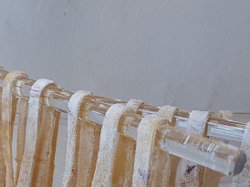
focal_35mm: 76
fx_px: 548
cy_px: 182
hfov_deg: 22.5
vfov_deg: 18.9
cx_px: -89
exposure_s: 1/117
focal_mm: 4.2
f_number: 1.7
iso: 40
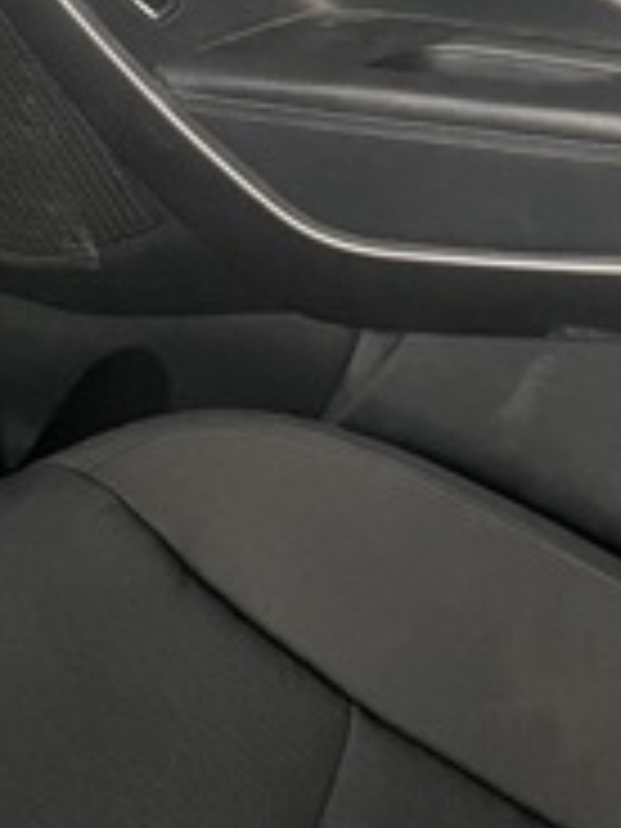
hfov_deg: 17.3
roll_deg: -6.1
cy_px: -342
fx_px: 2033
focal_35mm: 85
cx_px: 423
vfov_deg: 20.4
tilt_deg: -5.4
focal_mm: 4.2
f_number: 1.6
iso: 320
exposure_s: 1/60
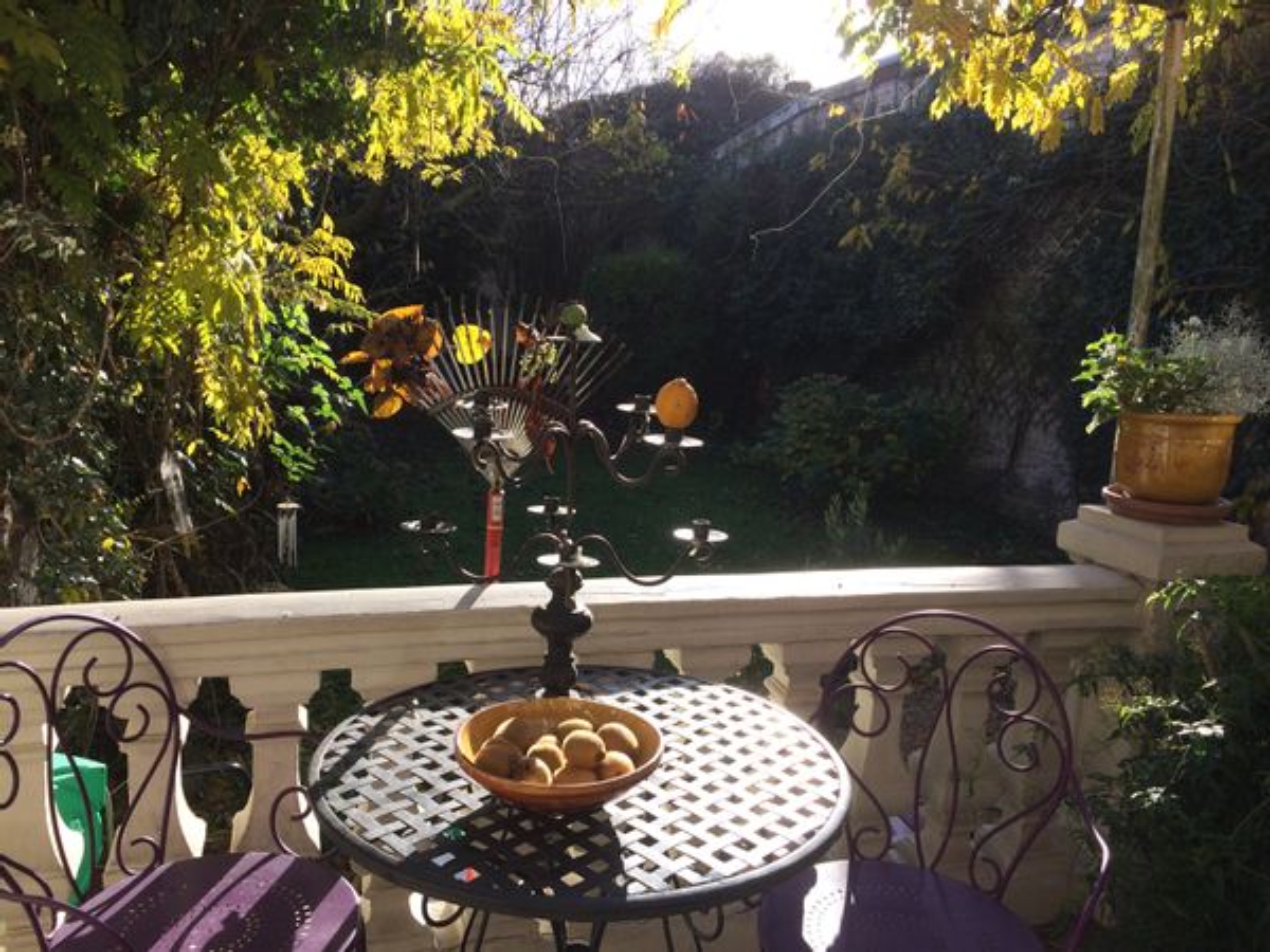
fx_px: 1064
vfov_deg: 48.2
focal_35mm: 29
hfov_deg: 61.7
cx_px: 635
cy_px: 476
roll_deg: -1.5
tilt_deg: -10.9
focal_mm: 4.15
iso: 32
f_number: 2.2
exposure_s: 1/604
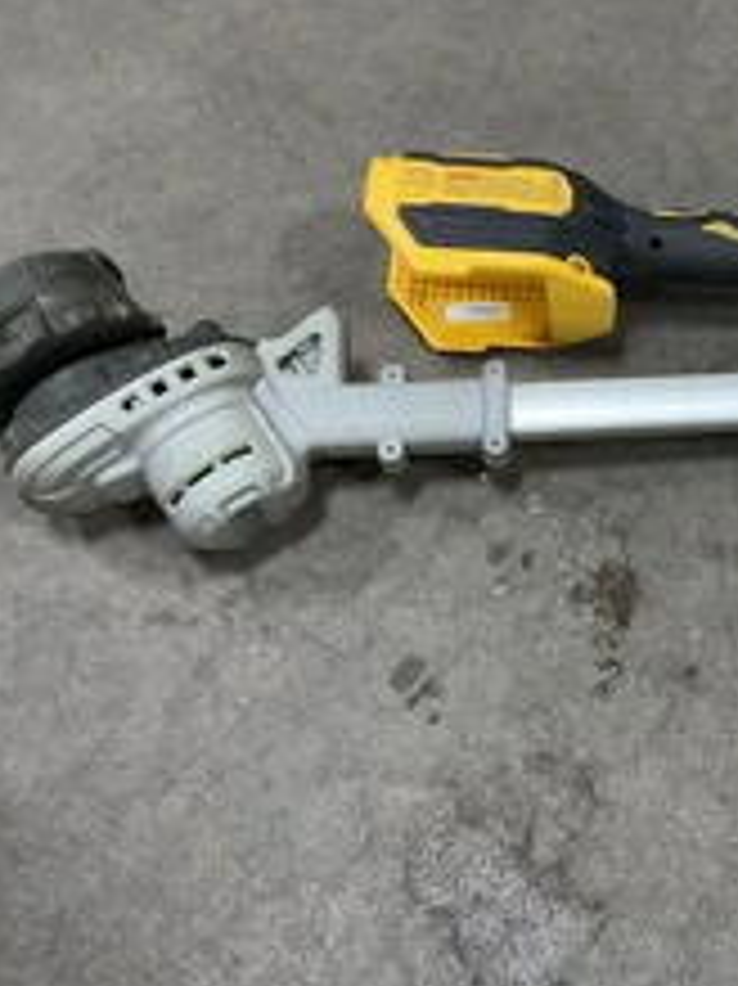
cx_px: 774
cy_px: 365
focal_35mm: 53
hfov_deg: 25.8
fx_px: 1508
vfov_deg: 36.0
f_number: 1.8
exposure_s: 1/40
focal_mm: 3
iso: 200
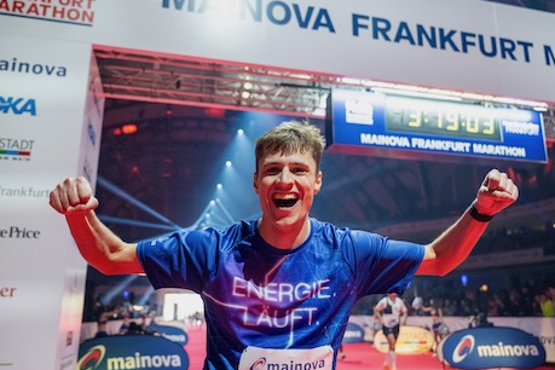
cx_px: 311
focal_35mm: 34
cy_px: 170
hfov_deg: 55.6
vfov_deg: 38.9
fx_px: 524
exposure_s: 1/1000
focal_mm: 26
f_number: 2.8
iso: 5000
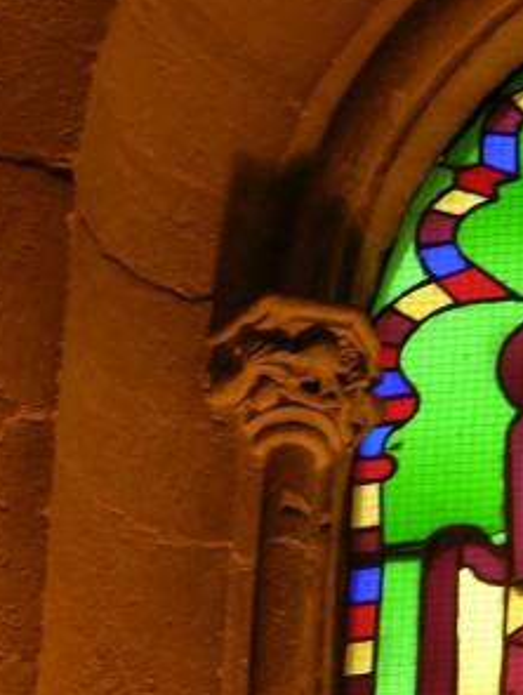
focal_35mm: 728
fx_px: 14634
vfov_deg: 2.7
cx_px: 662
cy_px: 662
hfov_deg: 2.0
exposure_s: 1/15.3
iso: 50
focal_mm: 71.2
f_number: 4.2
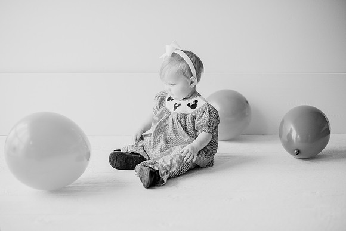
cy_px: 116
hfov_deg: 37.7
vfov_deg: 25.7
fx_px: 506
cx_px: 168
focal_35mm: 53
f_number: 2
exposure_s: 1/800
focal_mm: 50
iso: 1000
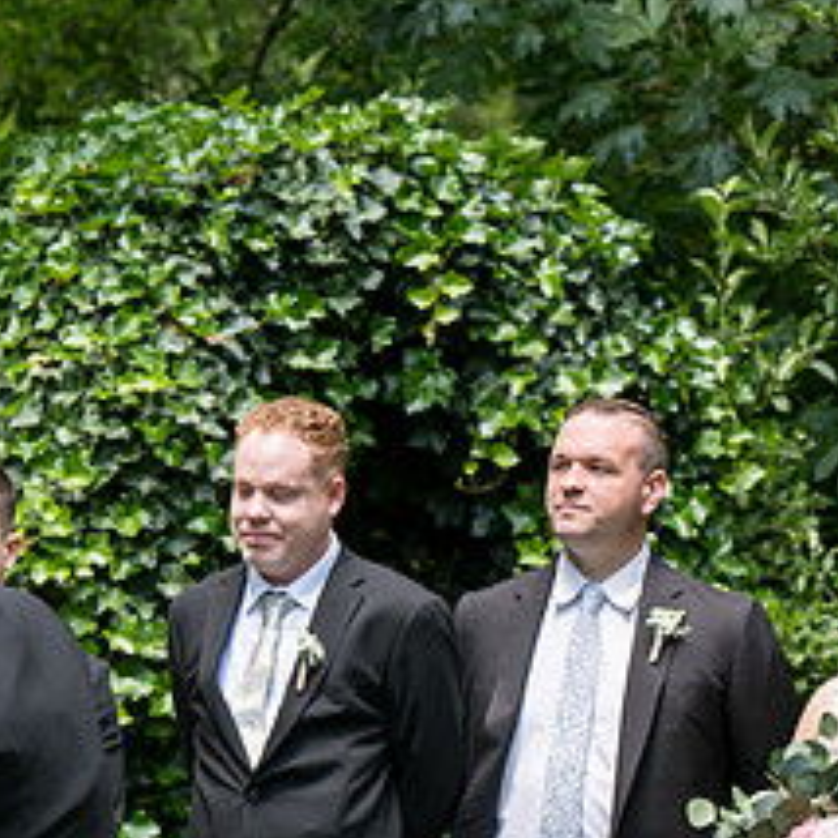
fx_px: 5040
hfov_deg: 9.4
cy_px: 628
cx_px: -164
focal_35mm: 184
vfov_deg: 9.5
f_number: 4
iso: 250
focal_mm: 80
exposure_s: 1/400
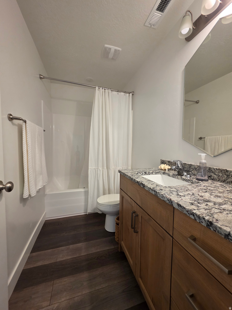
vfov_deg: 106.2
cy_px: 155
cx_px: 116
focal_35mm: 13
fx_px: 116
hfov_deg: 89.9
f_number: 1.9
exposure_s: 1/60
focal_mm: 2.2
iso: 200
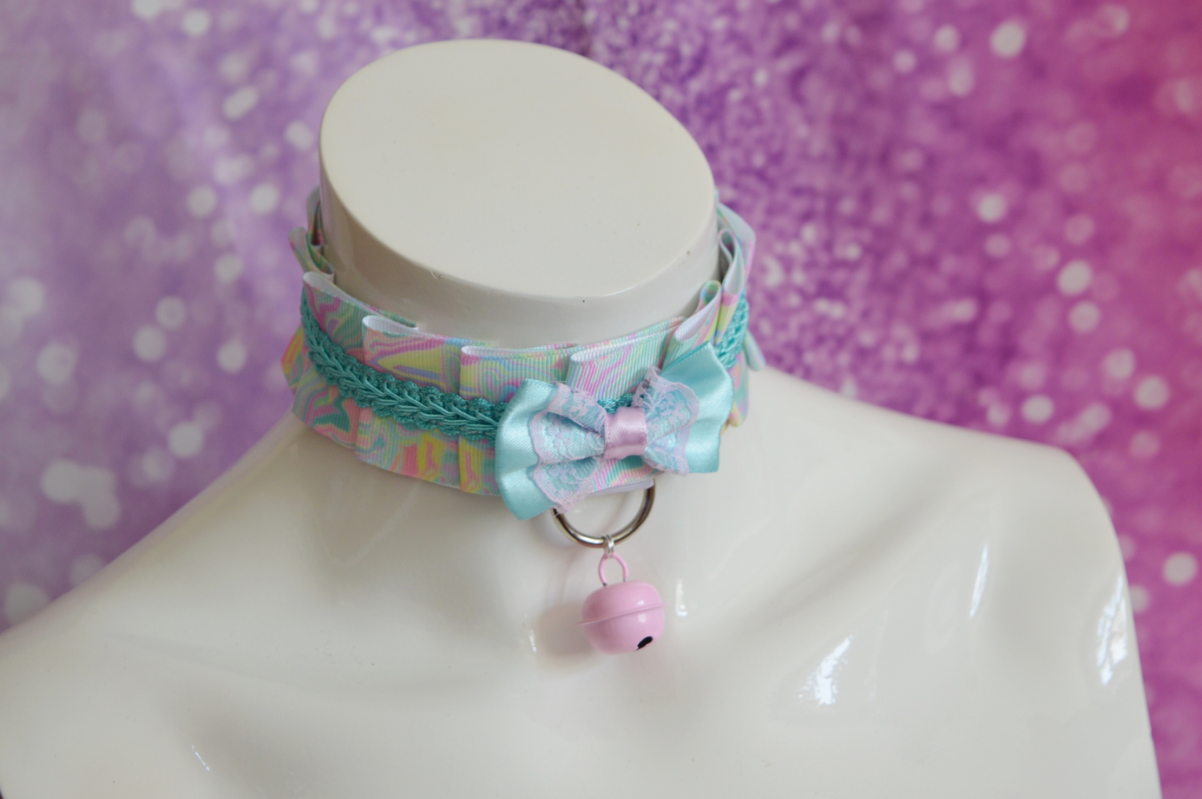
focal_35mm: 82
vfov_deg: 16.5
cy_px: 400
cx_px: 601
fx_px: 2752
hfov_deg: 24.6
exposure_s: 1/60
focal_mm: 55
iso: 400
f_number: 6.3
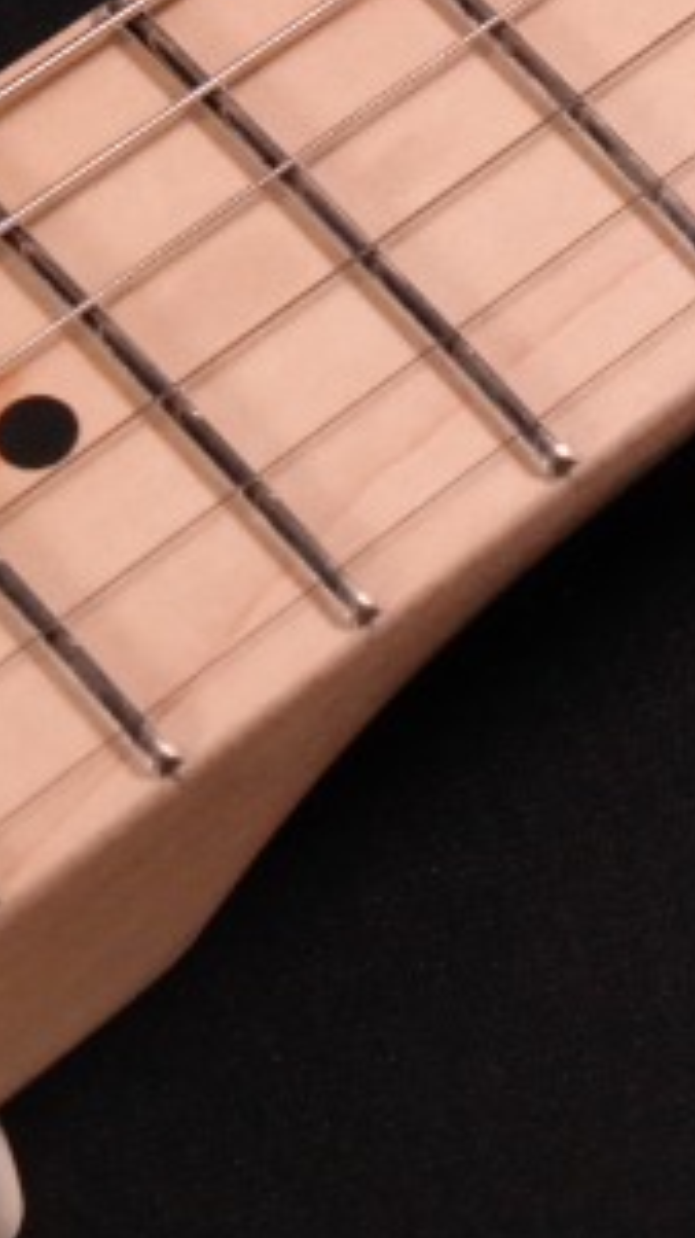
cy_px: -535
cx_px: 1789
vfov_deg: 9.1
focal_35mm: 231
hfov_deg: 5.1
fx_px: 7579
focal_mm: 27
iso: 1250
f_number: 5.6
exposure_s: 1/200
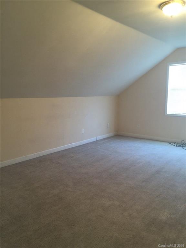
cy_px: 124
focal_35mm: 29
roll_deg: -0.1
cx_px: 93
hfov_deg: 48.2
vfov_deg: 61.7
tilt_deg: -7.0
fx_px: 208
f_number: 2.2
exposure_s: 1/10
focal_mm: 4.15
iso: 100
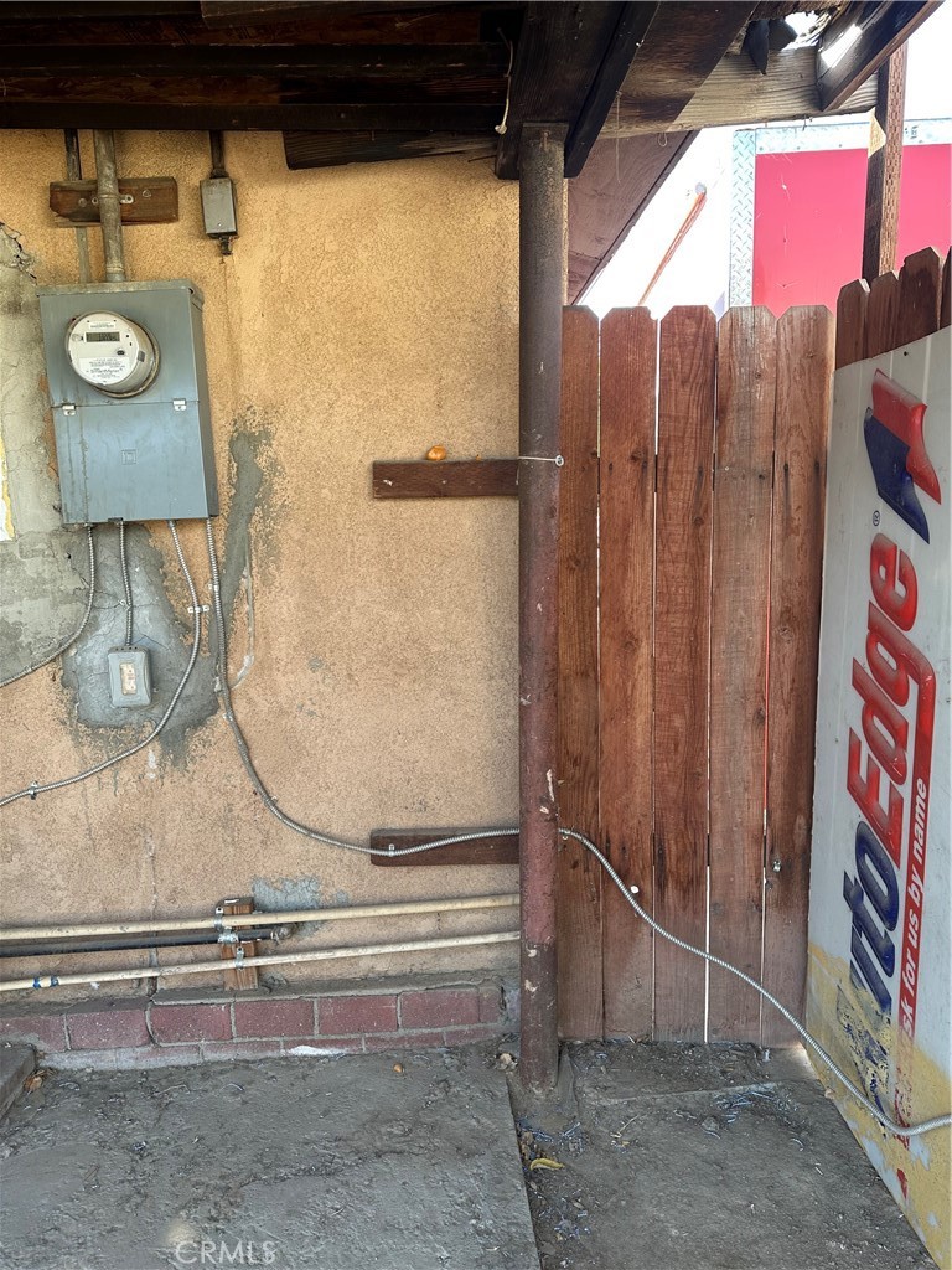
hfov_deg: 56.8
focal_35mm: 24
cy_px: 635
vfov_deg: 71.6
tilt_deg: -8.0
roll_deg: +1.8
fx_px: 880
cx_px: 476
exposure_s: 1/158
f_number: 1.78
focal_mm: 6.86
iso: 64
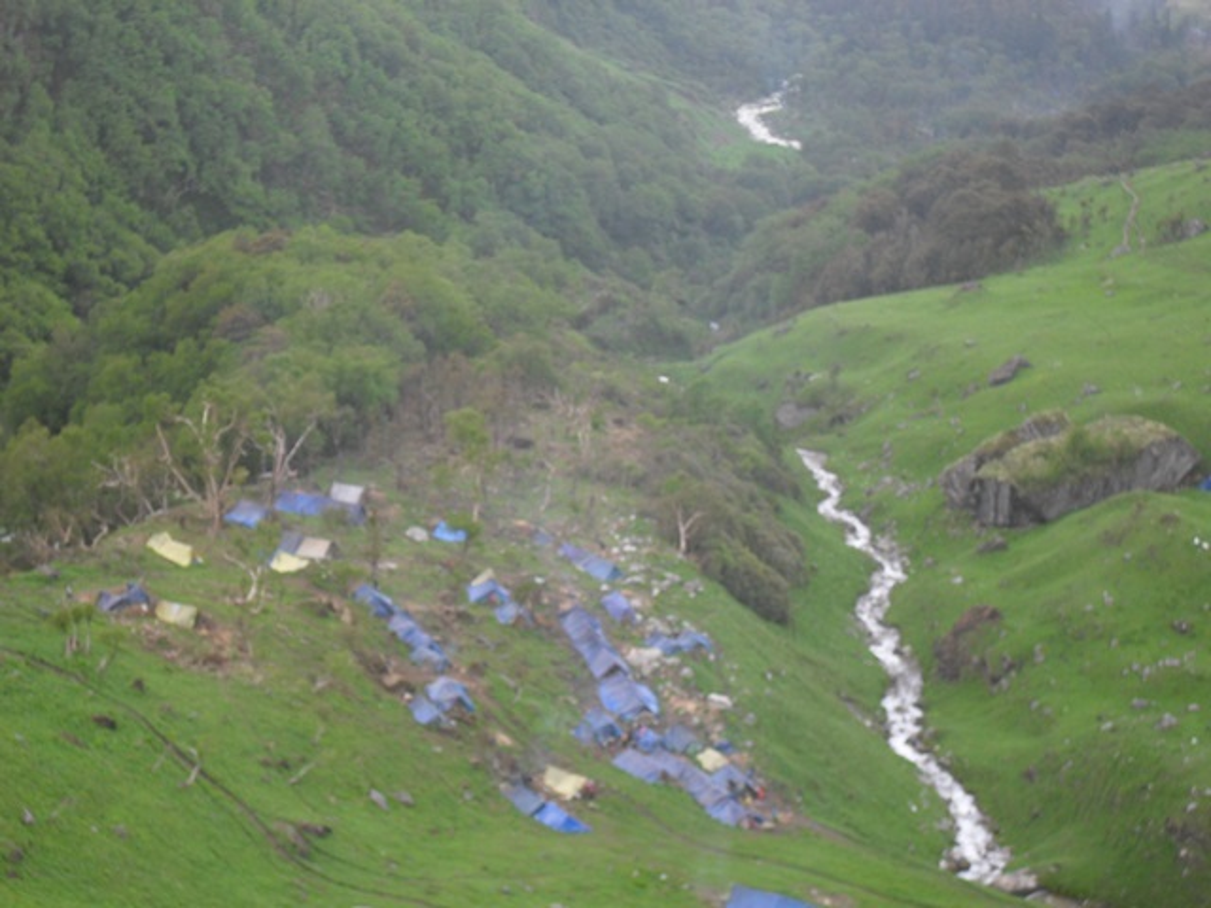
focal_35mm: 66
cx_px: 606
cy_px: 454
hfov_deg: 29.4
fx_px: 2309
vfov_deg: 22.3
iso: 100
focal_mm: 11.7
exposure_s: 1/60
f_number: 4.6
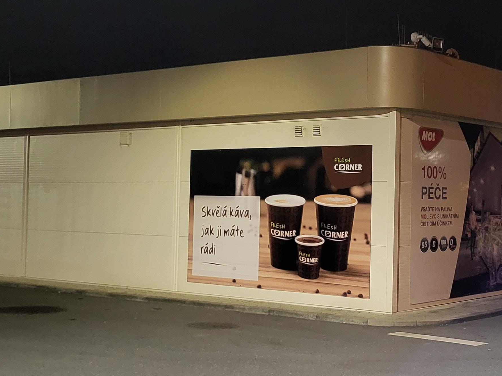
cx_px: 458
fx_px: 856
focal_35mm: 59
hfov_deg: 31.1
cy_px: 183
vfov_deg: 24.8
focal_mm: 5.4
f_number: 1.8
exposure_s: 1/25
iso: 800
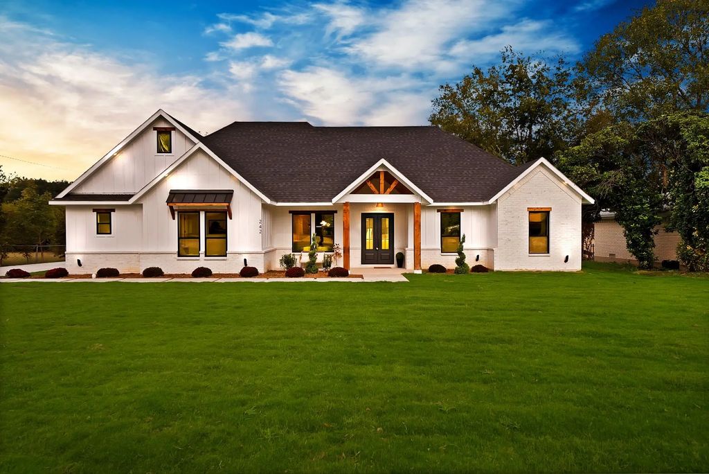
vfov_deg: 53.2
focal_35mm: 24
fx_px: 473
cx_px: 354
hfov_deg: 73.7
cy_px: 237
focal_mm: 24
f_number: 9
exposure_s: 1/160
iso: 640
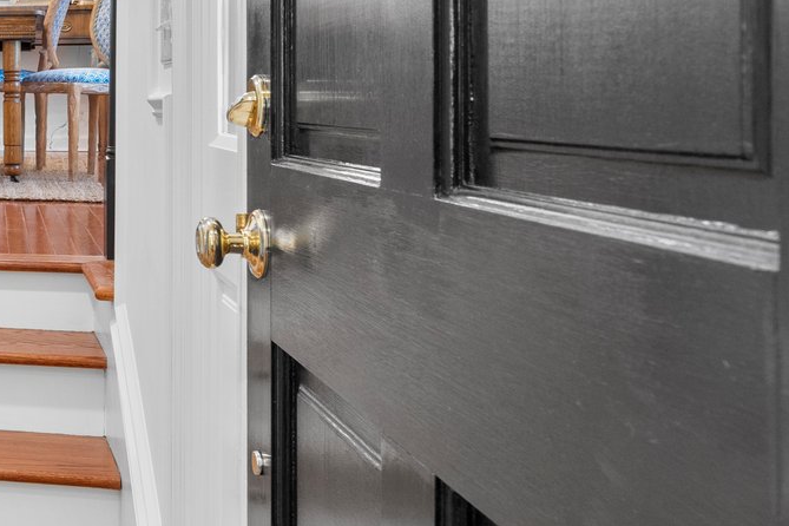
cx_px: -276
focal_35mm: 49
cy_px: 134
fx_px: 1074
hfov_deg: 30.3
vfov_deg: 27.2
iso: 400
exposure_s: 1/1.43
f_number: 8
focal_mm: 16
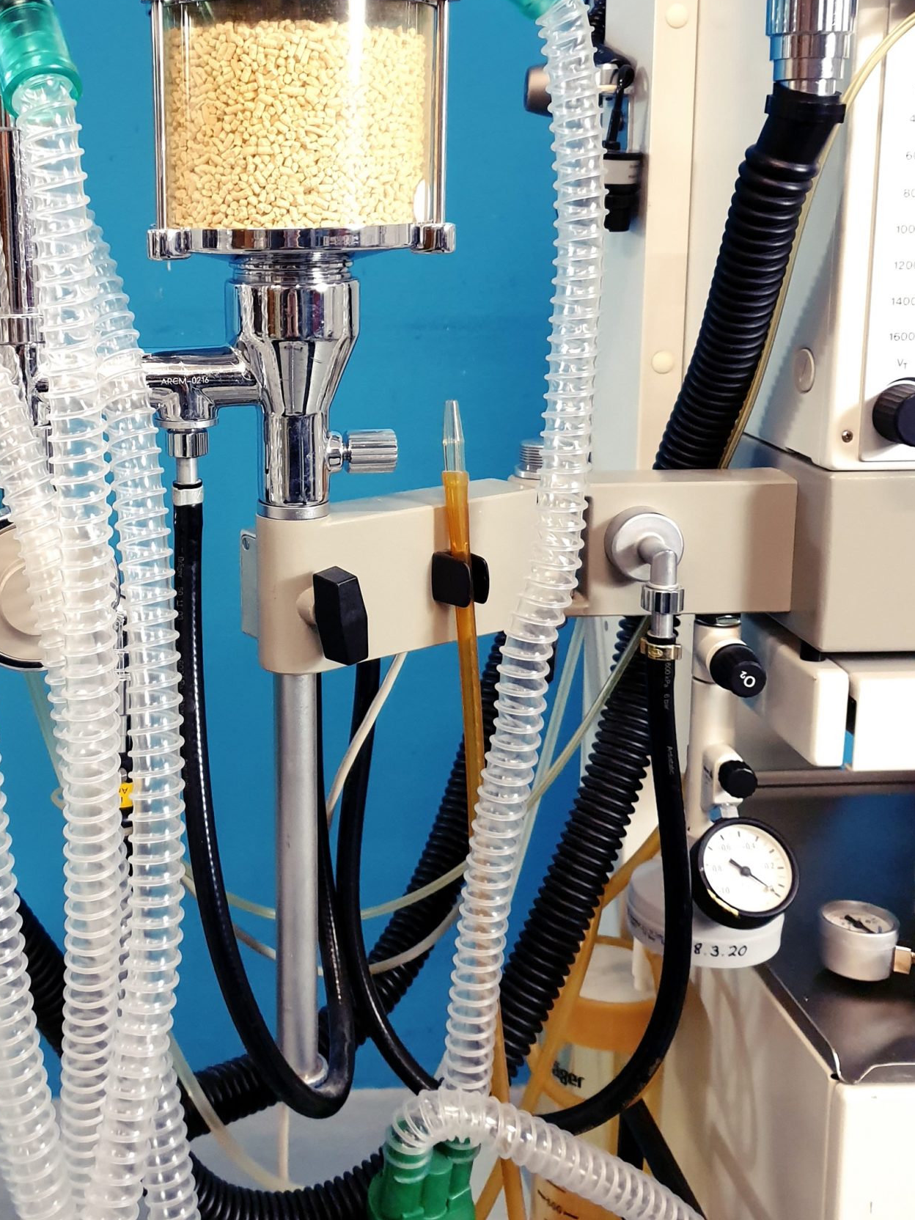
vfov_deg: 46.3
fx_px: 1410
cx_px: 214
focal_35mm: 40
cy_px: 447
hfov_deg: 35.1
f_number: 1.5
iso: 250
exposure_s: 1/50
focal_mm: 4.3
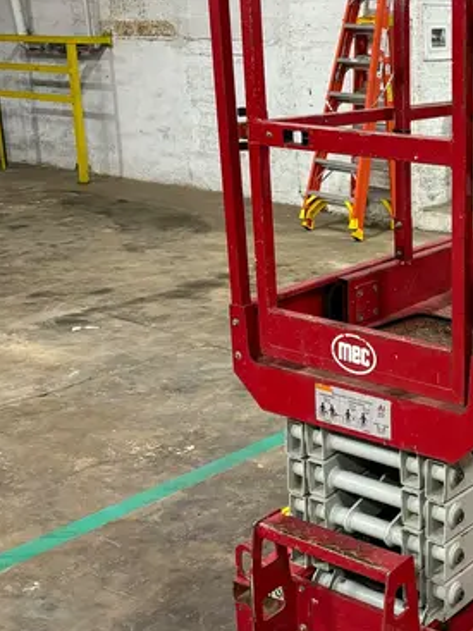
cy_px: 298
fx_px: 948
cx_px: 471
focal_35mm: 52
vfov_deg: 36.8
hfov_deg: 26.5
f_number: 1.6
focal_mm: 5.96
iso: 320
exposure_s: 1/60
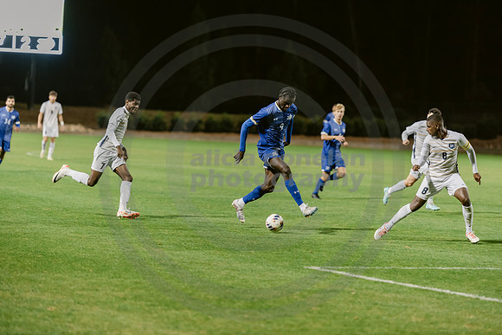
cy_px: 168
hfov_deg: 12.4
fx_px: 2301
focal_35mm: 165
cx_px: 251
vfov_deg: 8.3
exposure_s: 1/320
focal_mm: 165
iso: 1600
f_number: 2.8
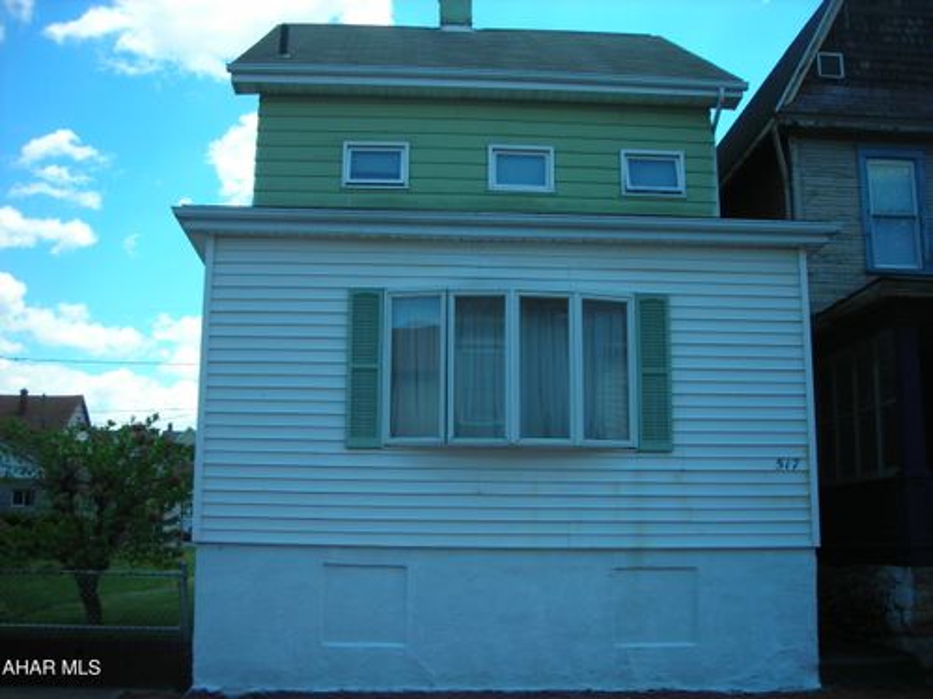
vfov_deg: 37.7
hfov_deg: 49.0
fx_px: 1024
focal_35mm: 38
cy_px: 350
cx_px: 466
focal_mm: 6.3
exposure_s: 1/391
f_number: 3.2
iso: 50
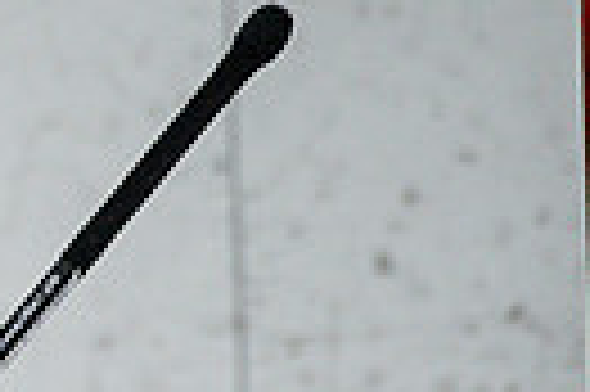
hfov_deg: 1.4
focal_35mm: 1433
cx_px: -929
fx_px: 23456
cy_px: 852
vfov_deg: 1.0
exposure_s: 1/2500
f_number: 3.5
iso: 1250
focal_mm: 234
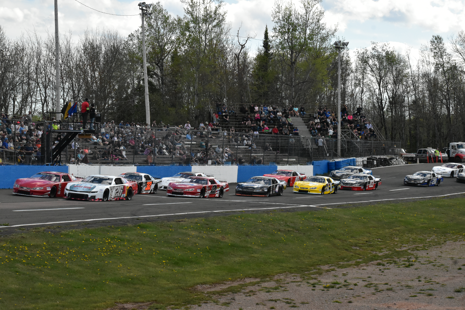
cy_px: 155
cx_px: 232
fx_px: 1356
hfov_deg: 19.5
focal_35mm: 105
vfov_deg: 13.0
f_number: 14
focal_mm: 70
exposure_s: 1/1600
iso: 3200
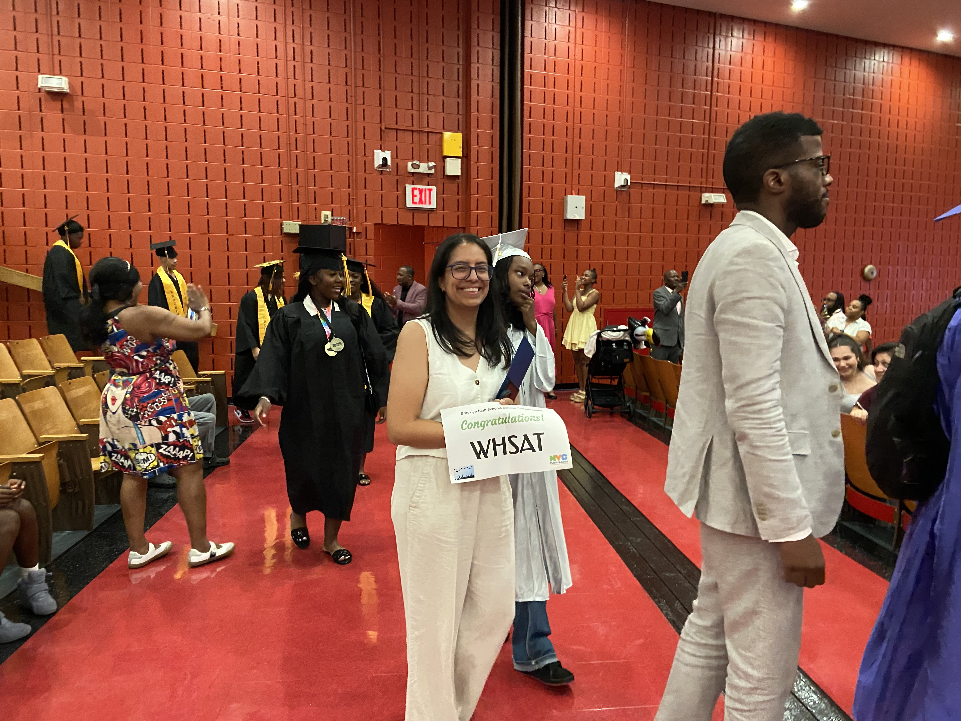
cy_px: 360
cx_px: 480
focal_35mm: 26
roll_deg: +0.0
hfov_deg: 67.3
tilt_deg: -8.0
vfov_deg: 53.1
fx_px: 722
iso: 400
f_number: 1.8
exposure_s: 1/30
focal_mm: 4.25
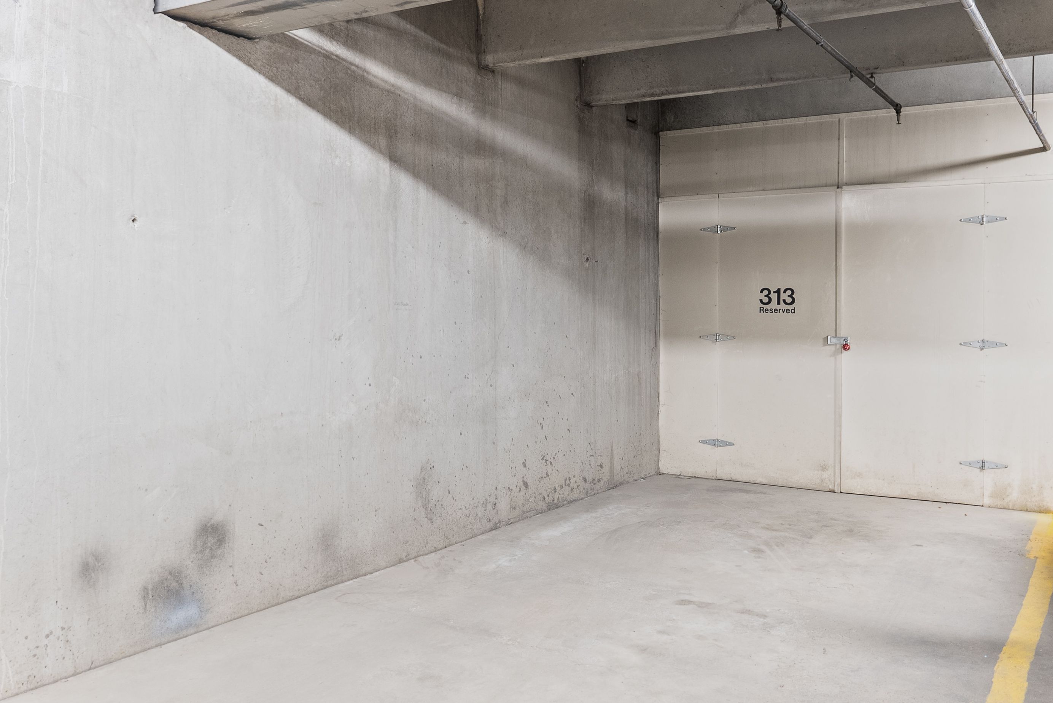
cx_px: 526
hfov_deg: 60.3
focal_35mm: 31
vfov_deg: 42.4
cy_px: 352
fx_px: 907
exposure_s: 1.6
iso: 500
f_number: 8
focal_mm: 21
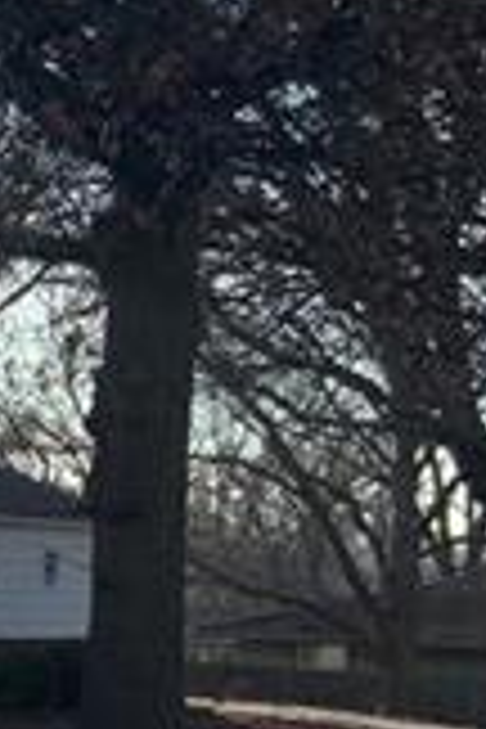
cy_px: 662
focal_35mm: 143
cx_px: -747
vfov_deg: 14.2
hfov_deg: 8.6
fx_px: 2896
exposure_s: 1/1490
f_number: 1.8
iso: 16
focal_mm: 3
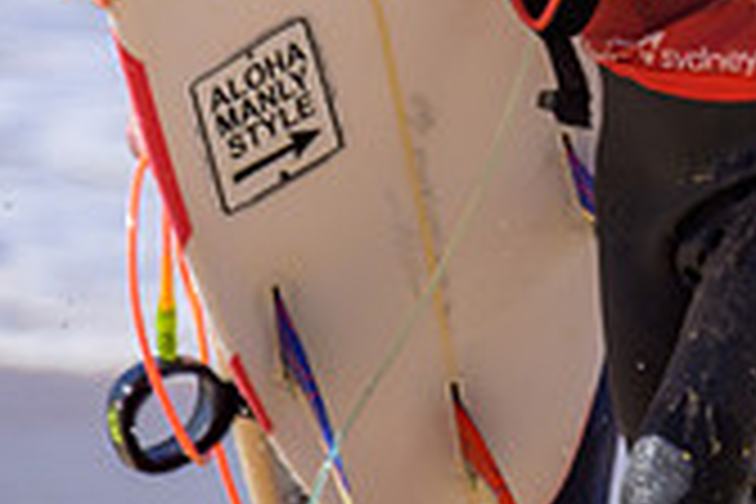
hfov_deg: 0.7
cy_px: -365
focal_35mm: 3163
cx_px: 1205
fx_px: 66418
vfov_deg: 0.4
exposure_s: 1/2000
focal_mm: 800
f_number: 6.3
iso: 560
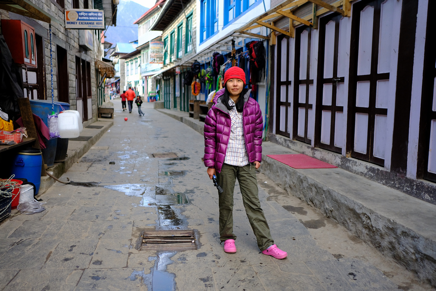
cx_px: 218
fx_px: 424
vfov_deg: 37.9
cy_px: 146
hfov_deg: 54.4
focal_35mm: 35
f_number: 2
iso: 1000
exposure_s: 1/1600
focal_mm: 23
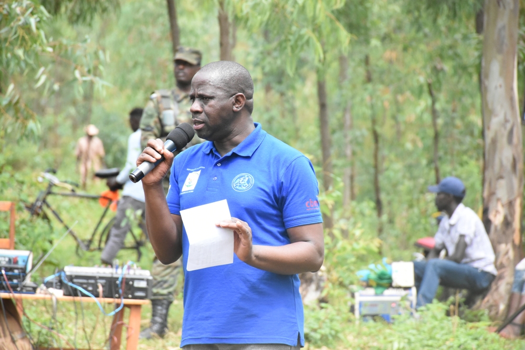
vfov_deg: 6.5
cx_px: 262
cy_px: 175
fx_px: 3063
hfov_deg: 9.8
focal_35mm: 210
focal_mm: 140
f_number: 6.3
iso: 3200
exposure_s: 1/2500
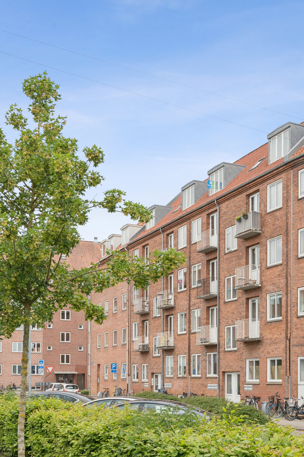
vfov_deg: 38.2
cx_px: 216
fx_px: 646
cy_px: 326
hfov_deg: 26.2
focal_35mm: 51
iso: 800
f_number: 11
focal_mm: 35
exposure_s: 1/200
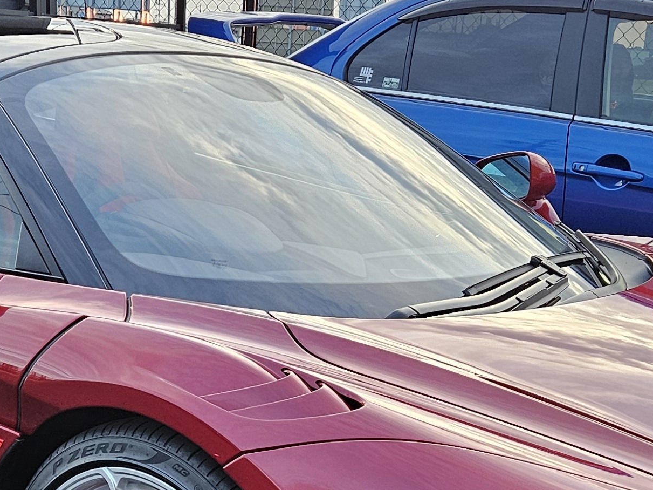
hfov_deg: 25.7
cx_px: 325
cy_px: 531
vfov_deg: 18.7
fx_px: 1434
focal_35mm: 76
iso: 320
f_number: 1.8
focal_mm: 5.4
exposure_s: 1/120
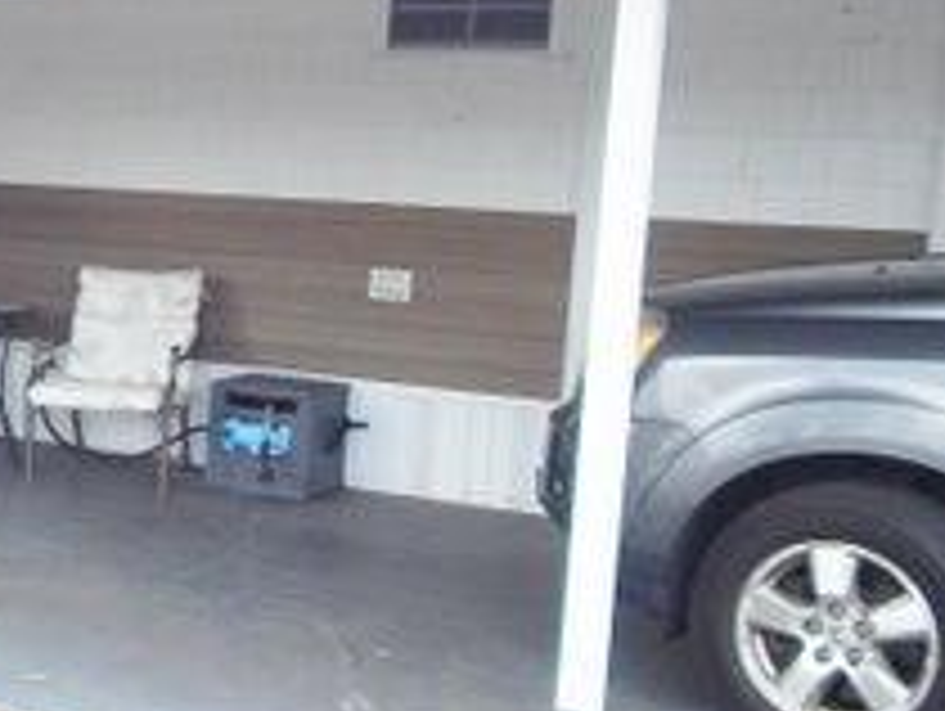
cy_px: 374
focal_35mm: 67
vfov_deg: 22.0
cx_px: -207
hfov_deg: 25.7
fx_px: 1831
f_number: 3
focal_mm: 4
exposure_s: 1/800
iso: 125
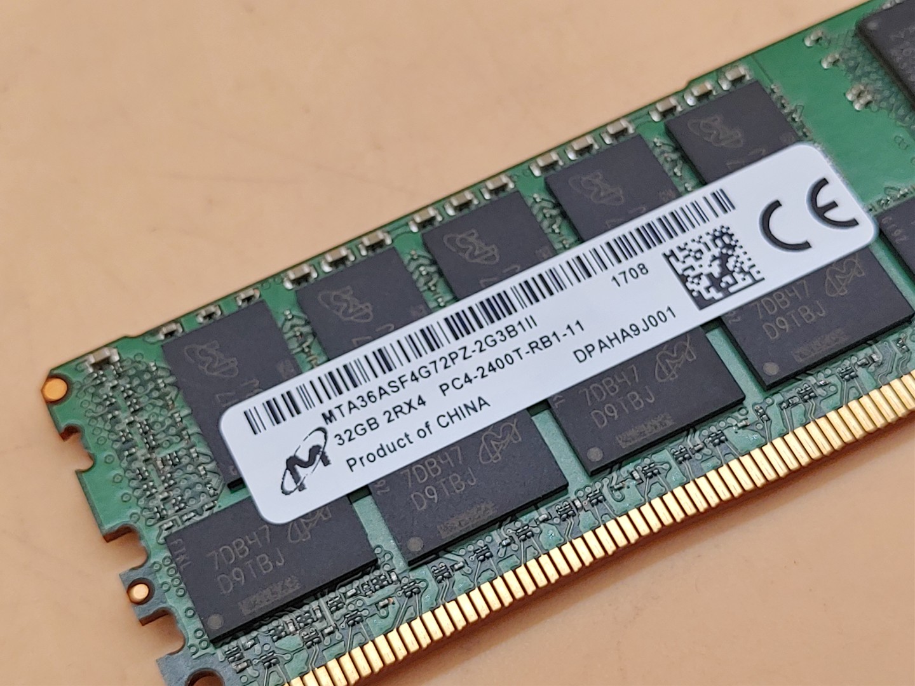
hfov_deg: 33.8
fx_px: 1507
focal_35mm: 57
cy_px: 343
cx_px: 458
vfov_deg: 25.7
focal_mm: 4.36
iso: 50
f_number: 1.8
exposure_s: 1/163
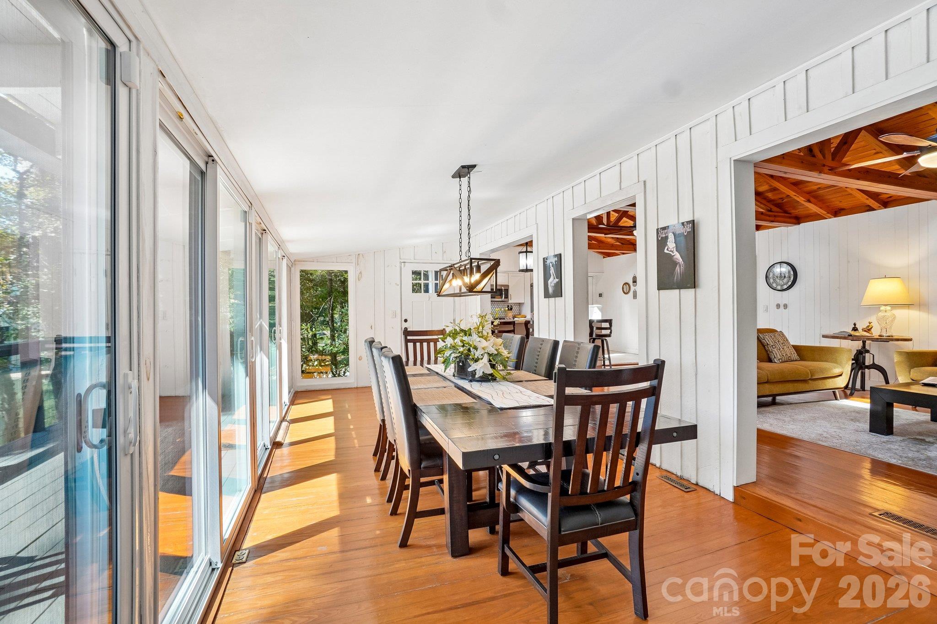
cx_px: 468
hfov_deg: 100.4
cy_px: 312
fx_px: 390
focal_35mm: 15
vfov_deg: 77.3
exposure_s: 1/30
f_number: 8
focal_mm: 10
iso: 200
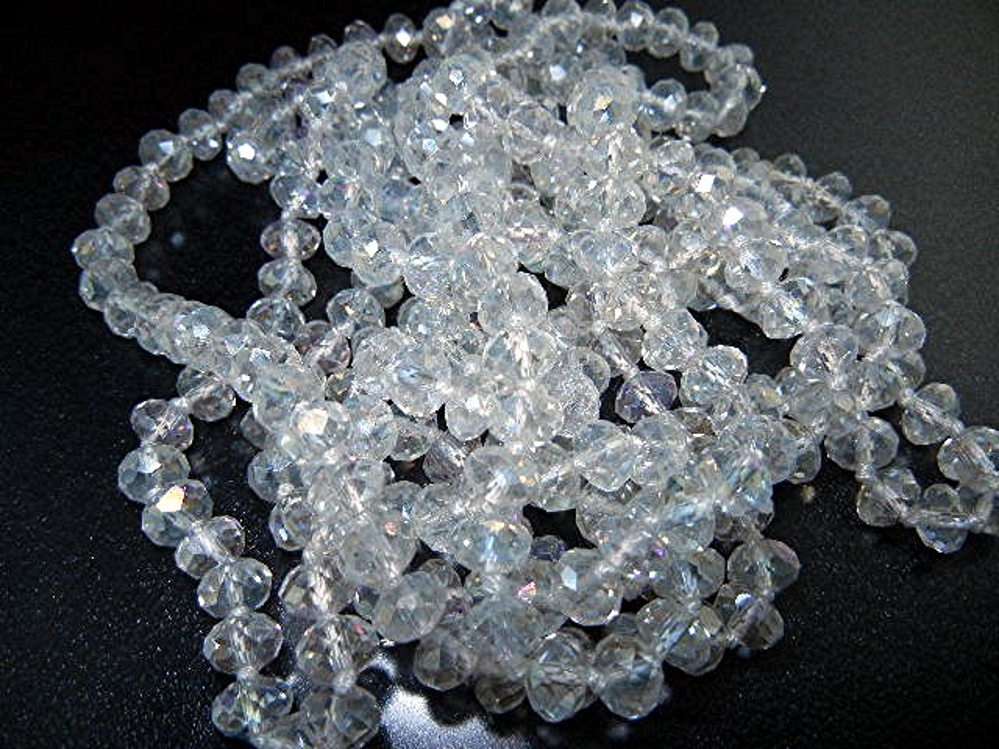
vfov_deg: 46.8
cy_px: 374
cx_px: 500
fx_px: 866
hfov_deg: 60.0
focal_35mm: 30
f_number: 7
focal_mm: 5.4
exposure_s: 1/30
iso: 223
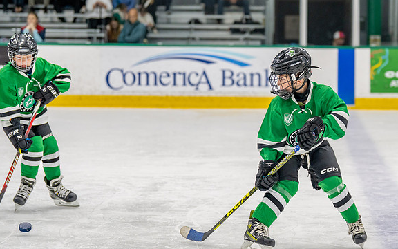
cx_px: 286
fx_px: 1508
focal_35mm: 139
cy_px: 109
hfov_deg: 15.0
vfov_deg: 9.4
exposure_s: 1/1250
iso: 1000
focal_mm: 92
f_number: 2.8
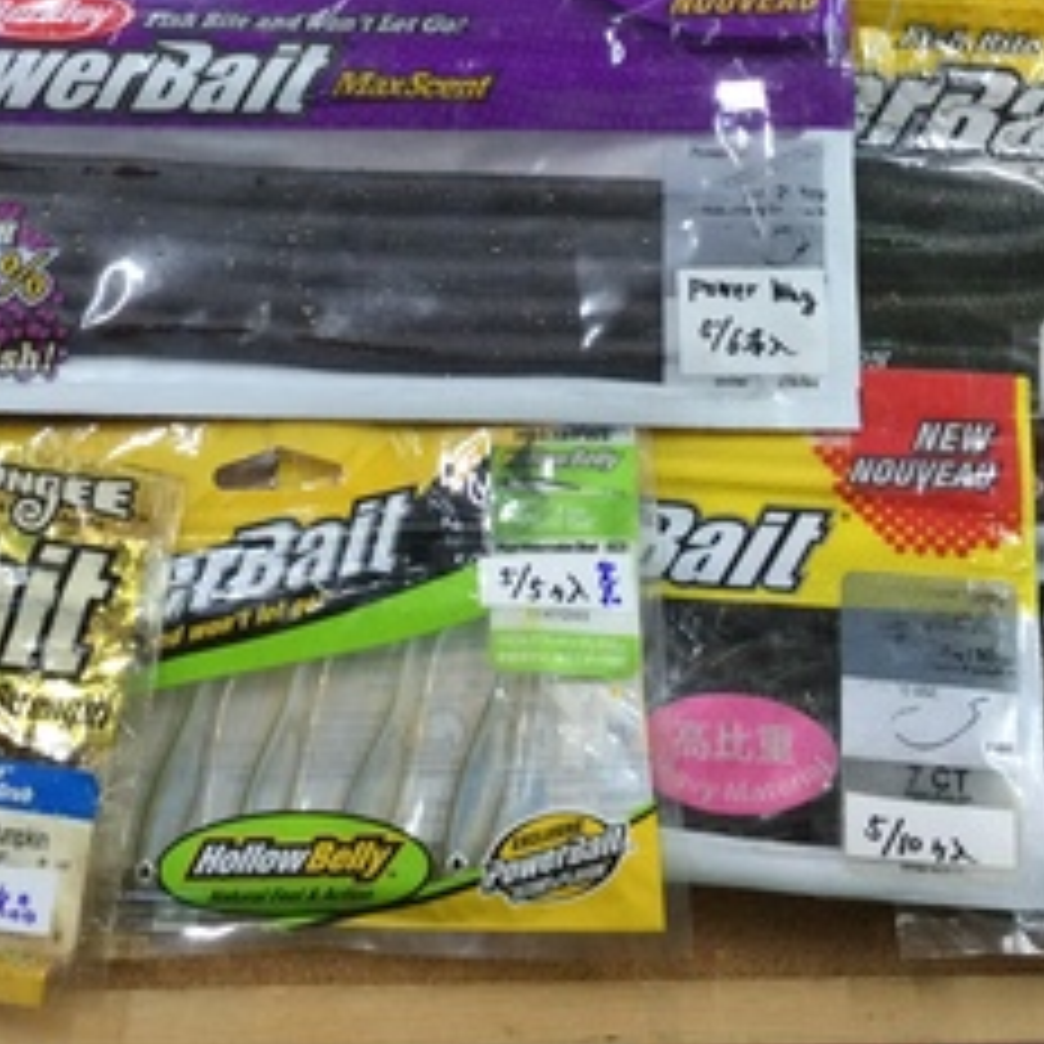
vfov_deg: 23.5
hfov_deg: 24.1
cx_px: 279
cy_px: 54
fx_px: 2423
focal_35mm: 71
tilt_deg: -71.0
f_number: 2.4
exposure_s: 1/30
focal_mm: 3.3
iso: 32
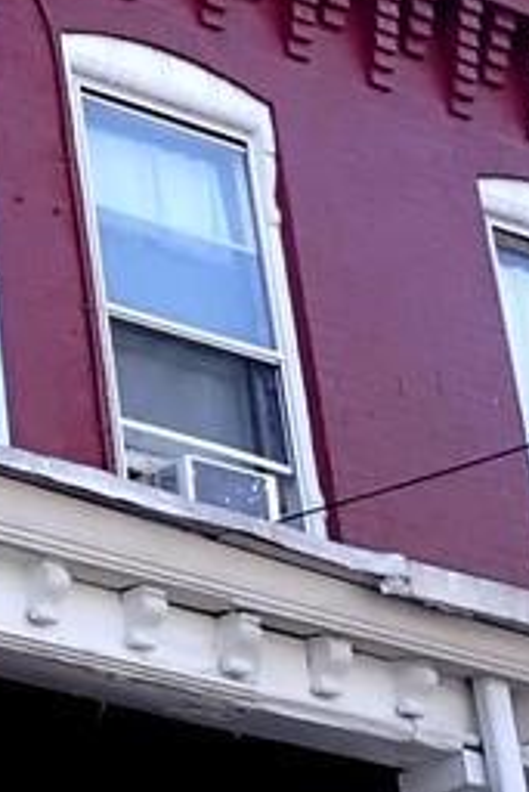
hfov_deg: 8.6
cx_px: -739
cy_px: 532
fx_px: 3213
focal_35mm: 146
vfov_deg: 14.0
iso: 100
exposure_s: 1/320
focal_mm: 4.5
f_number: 2.8
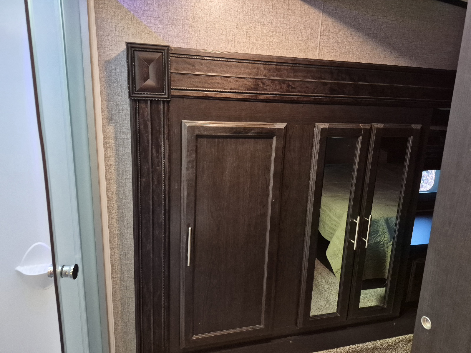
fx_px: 313
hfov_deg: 73.9
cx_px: 236
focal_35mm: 23
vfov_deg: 58.9
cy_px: 176
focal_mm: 5.4
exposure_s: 1/120
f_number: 1.8
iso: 1000
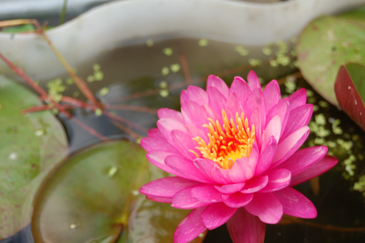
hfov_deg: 24.6
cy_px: 122
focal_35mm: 82
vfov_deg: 16.5
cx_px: 182
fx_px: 836
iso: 200
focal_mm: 55
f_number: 6.3
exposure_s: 1/160
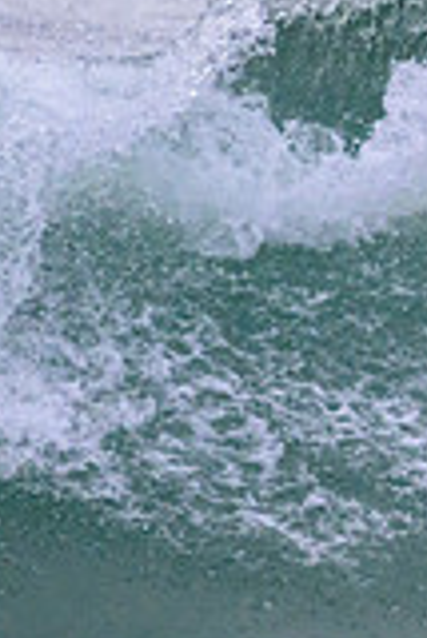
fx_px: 51339
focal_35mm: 2892
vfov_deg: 0.7
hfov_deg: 0.5
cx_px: 970
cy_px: 285
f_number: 11
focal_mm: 800
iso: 2800
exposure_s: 1/2000
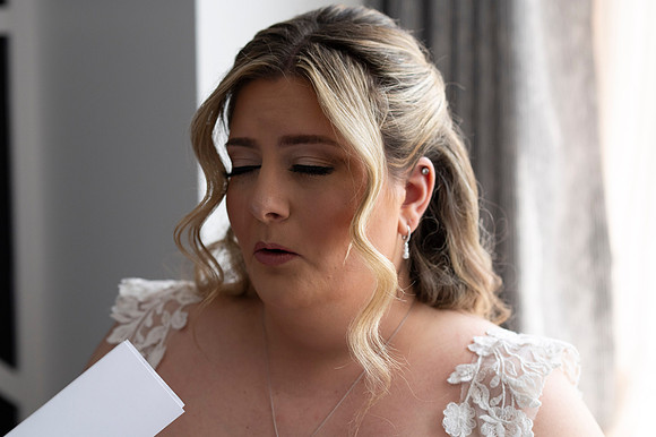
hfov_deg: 23.9
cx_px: 328
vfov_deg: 16.1
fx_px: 1548
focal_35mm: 85
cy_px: 218
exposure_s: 1/800
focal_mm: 85
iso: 1600
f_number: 4
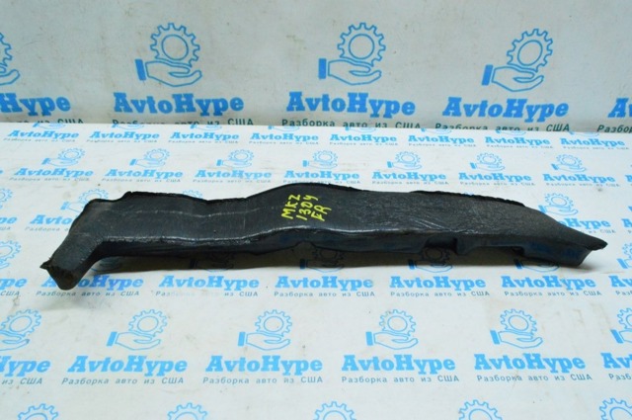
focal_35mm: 27
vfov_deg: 47.8
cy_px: 210
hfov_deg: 67.4
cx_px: 316
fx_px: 473
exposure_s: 1/30
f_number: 22
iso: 6400
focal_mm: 18
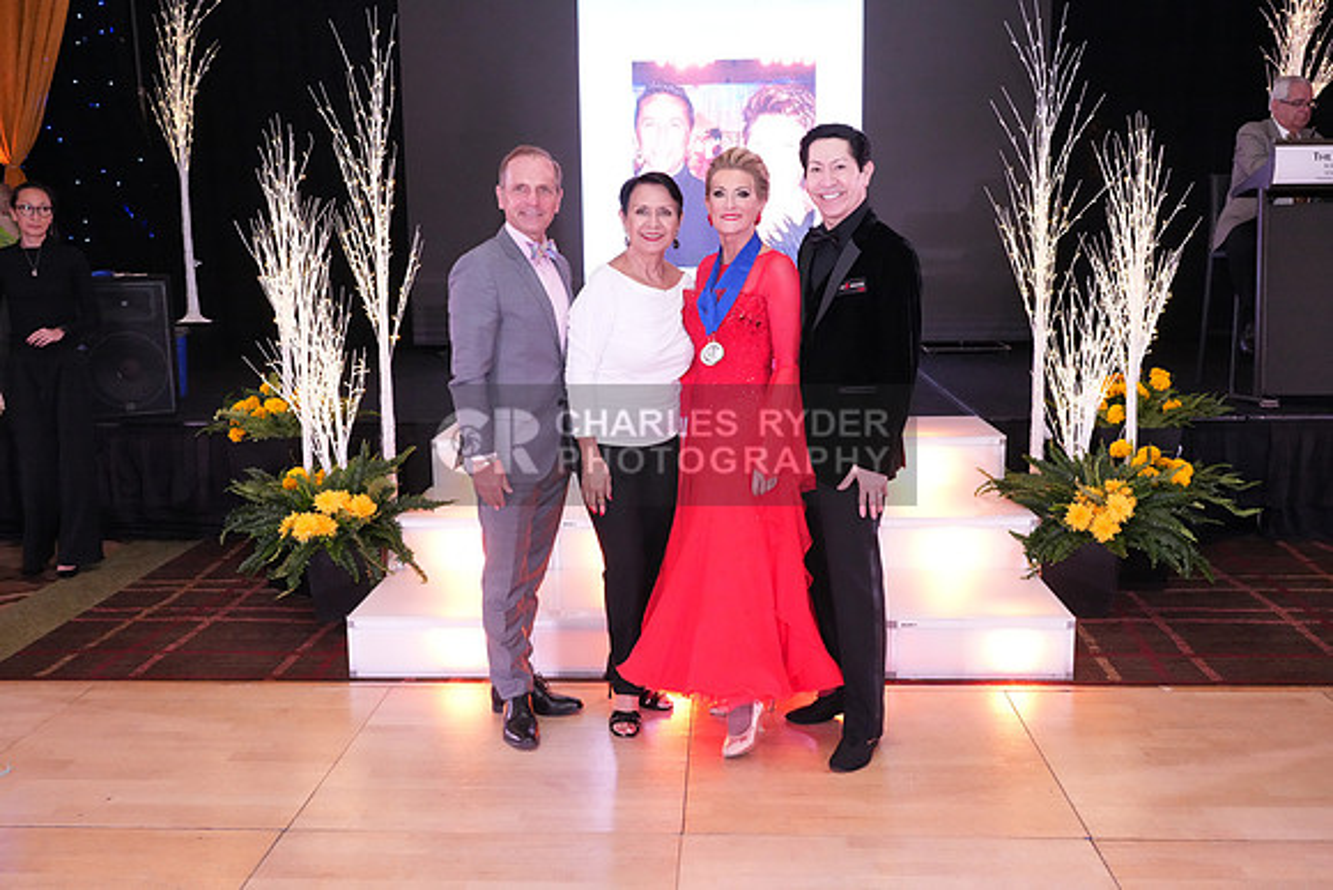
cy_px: 445
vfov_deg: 40.0
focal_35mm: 33
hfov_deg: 57.2
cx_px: 666
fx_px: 1222
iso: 8000
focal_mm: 33
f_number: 7.1
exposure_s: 1/250
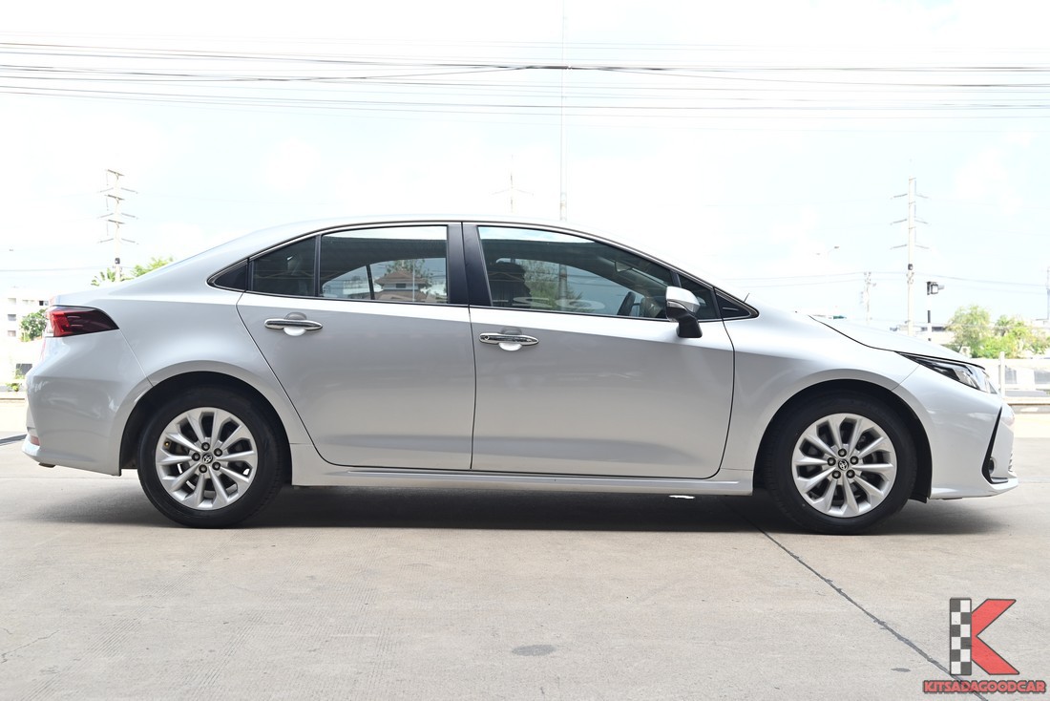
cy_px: 350
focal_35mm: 35
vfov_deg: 37.9
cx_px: 525
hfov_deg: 54.4
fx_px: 1021
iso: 280
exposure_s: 1/250
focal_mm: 35
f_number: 6.7
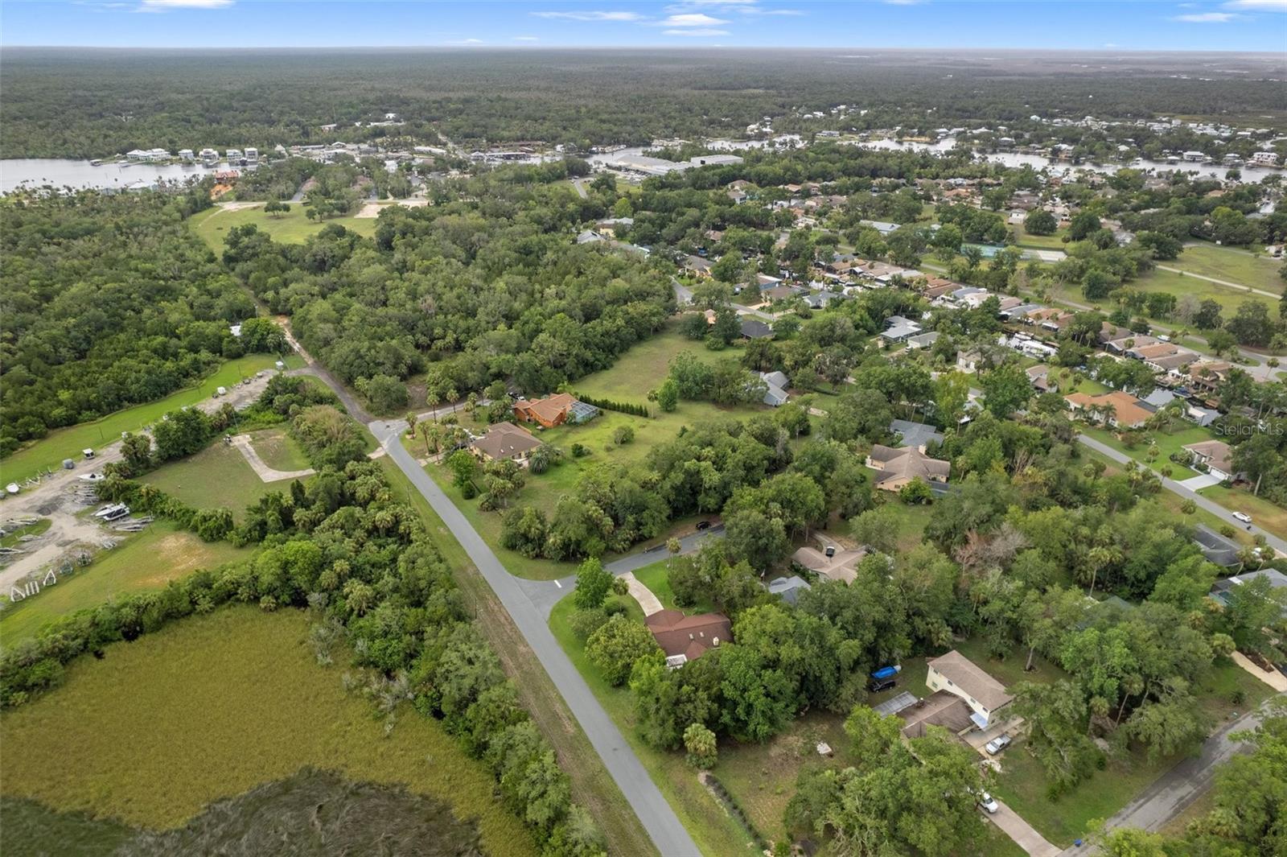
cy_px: 428
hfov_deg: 78.6
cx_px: 644
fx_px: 786
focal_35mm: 22
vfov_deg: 57.2
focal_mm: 8.38
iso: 150
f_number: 2.8
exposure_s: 1/800
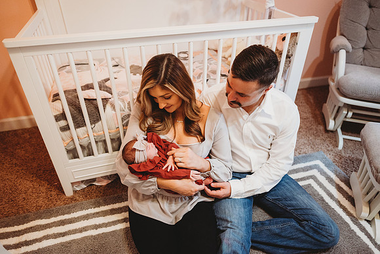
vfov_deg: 53.2
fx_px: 253
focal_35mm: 24
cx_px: 190
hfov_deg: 73.7
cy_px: 127
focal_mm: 24
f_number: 1.8
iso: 1250
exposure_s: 1/160
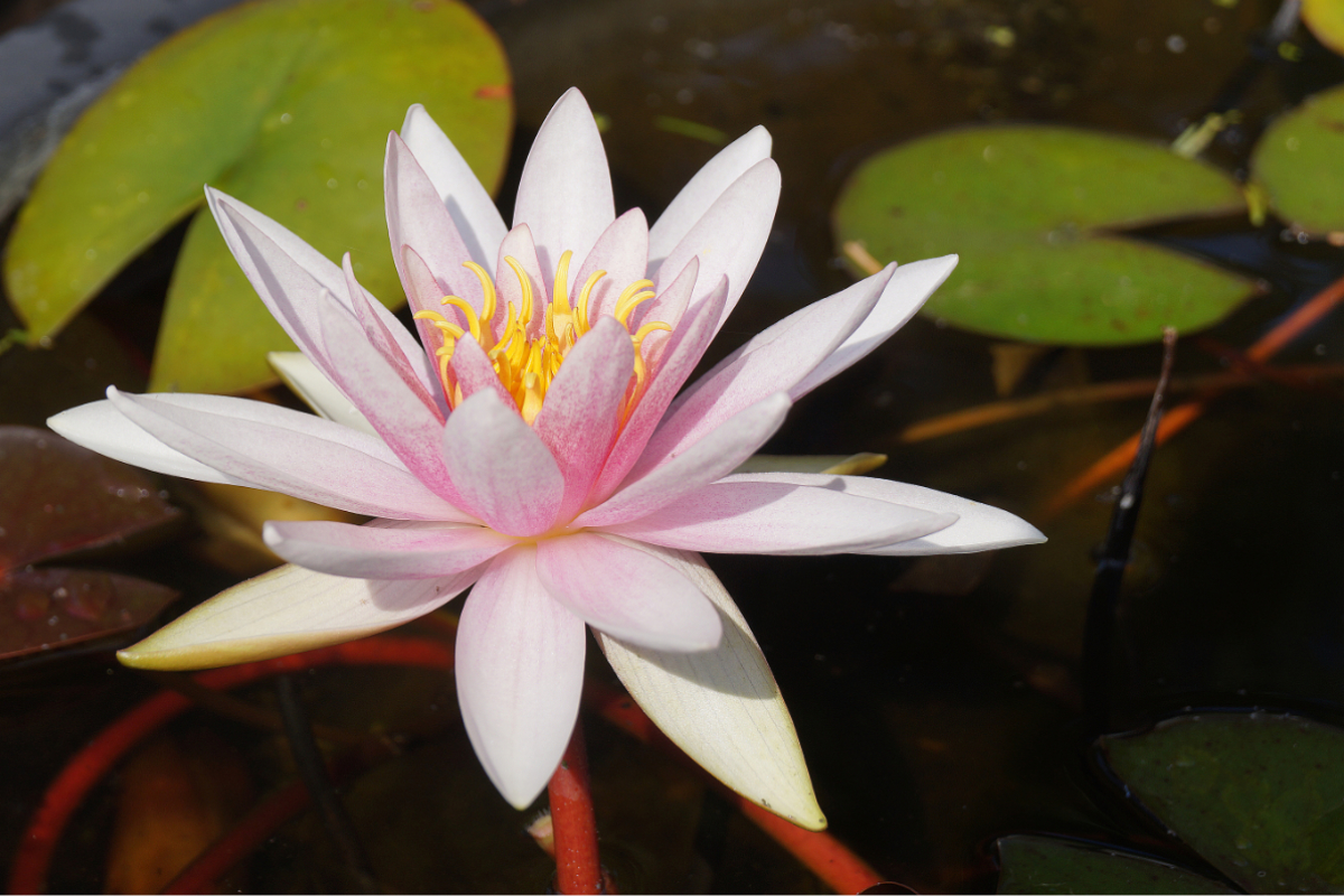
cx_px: 672
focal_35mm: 82
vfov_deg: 16.6
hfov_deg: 24.6
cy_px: 448
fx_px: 3080
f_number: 8
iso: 100
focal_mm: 55
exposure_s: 1/320
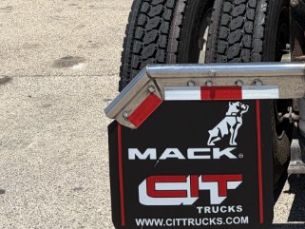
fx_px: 732
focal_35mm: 83
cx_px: 397
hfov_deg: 21.3
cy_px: -106
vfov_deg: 16.4
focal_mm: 5.96
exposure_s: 1/4065
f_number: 1.6
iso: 50
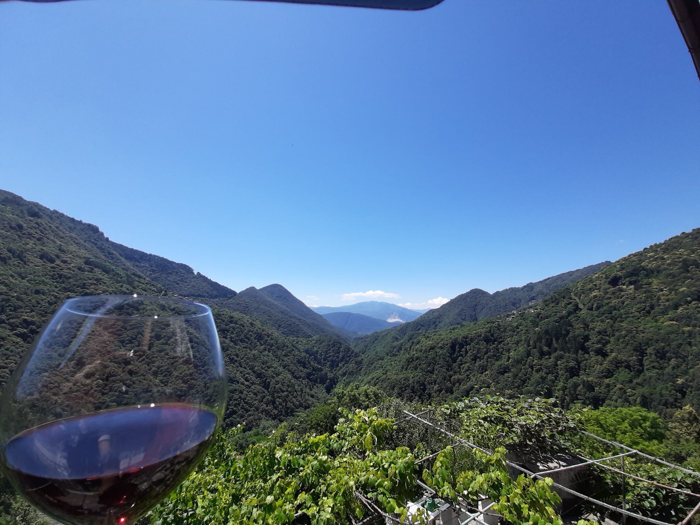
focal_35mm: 13
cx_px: 350
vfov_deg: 89.9
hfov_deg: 106.2
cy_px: 262
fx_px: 263
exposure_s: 1/984
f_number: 2.2
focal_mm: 1.42
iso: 40
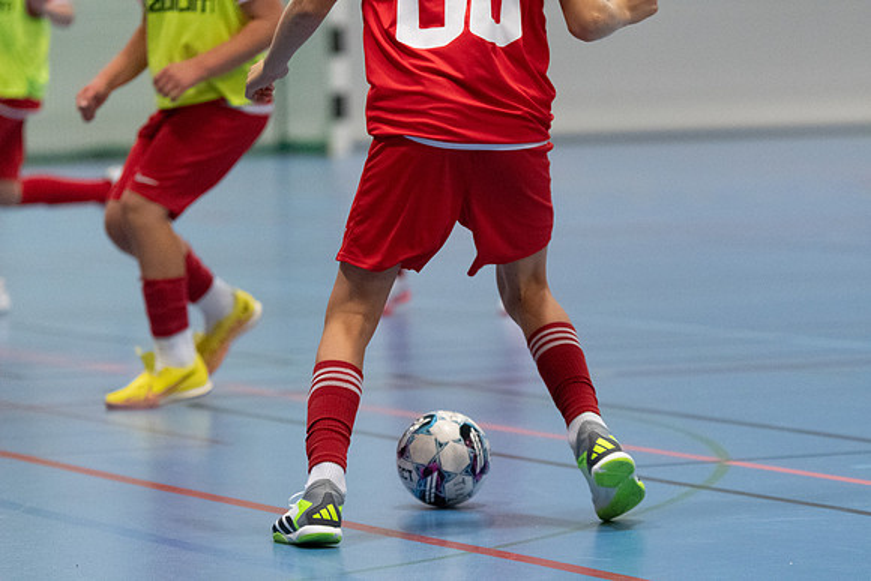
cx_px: 436
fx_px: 5808
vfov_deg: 5.7
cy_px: 290
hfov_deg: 8.6
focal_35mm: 240
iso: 4000
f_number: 3.5
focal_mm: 160
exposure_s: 1/640
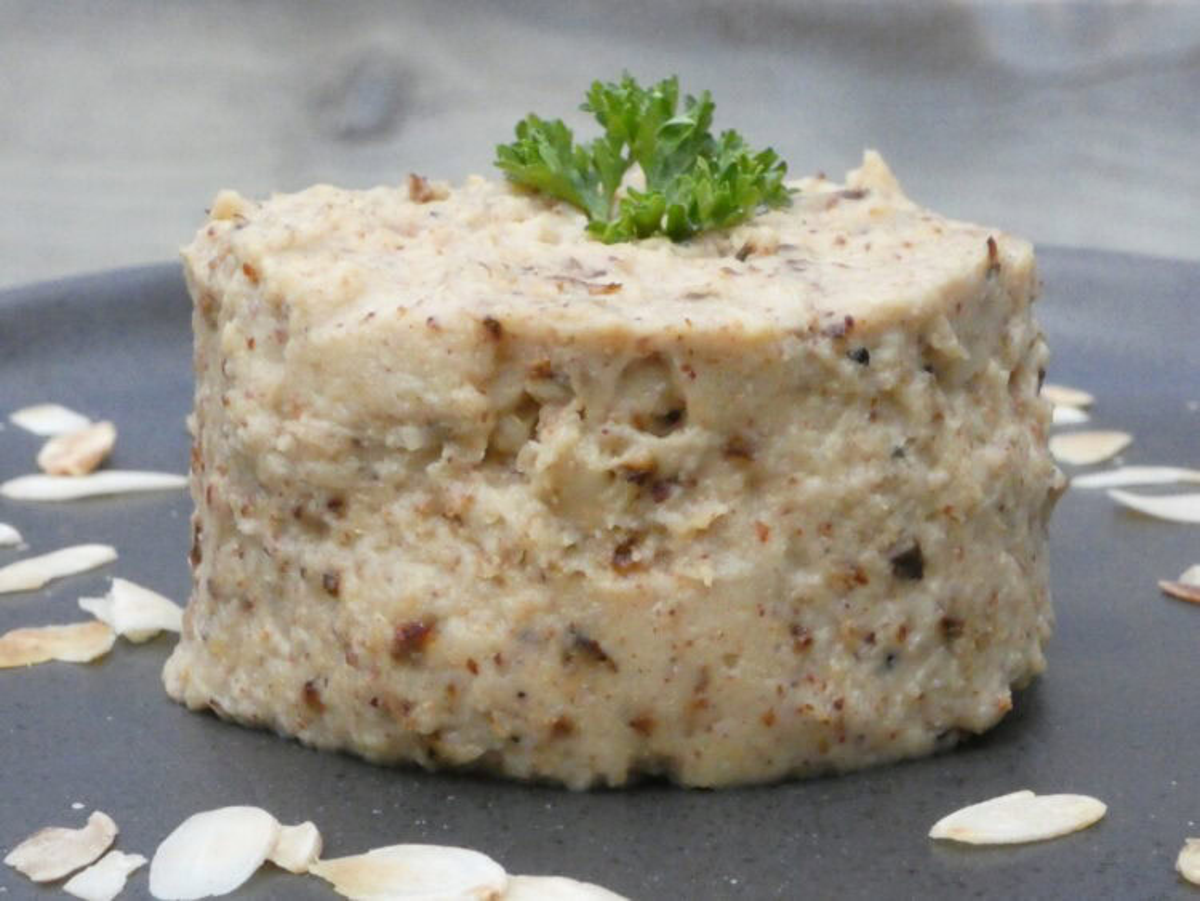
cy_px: 450
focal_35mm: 150
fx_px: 5202
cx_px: 600
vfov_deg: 9.9
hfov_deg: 13.2
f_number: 8
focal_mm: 26.9
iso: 3200
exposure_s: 1/2000
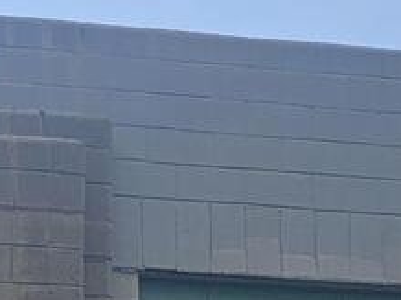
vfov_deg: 9.4
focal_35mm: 152
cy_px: 464
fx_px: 1759
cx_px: 42
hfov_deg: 12.9
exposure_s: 1/2038
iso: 25
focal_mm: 5.4
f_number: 1.8
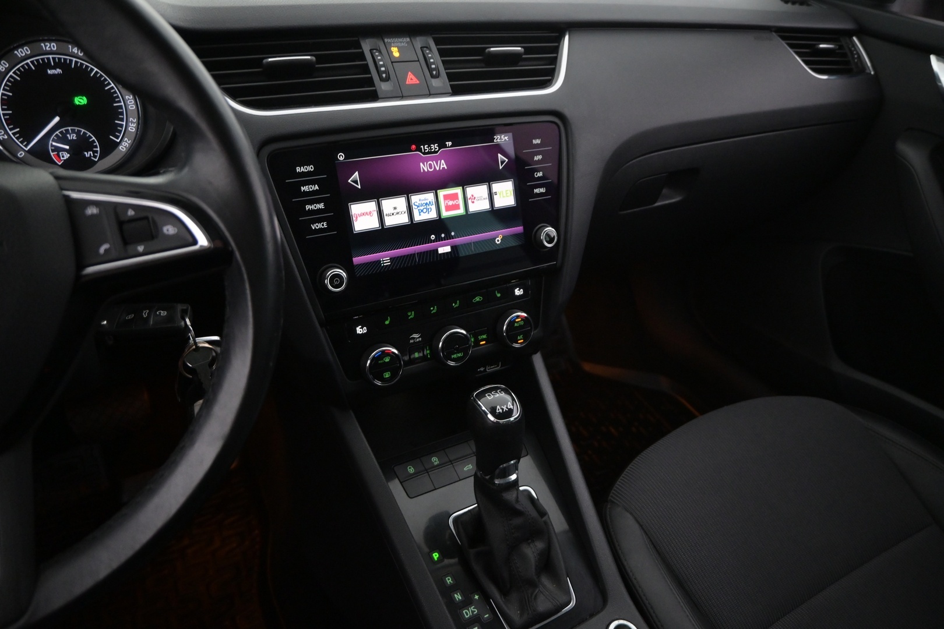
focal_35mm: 24
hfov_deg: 73.7
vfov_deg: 53.1
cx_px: 472
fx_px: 629
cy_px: 314
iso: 2500
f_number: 3.5
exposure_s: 1/50
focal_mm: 16
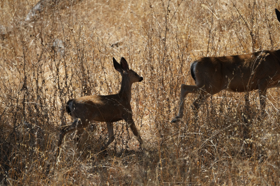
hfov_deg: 5.1
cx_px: 140
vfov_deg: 3.4
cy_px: 93
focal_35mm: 401
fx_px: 3119
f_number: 6.3
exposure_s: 1/2000
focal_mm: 400
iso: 1000
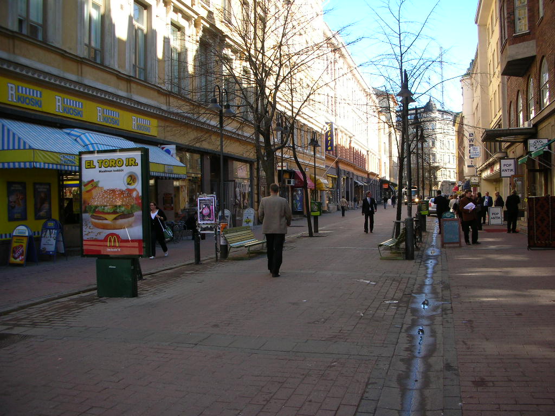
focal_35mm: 35
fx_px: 561
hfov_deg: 52.6
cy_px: 208
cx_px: 278
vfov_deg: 40.7
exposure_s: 1/237
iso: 50
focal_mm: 5.8
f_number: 3
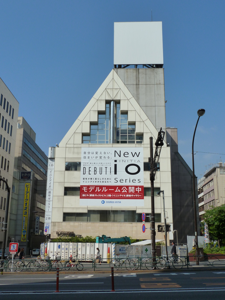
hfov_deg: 36.0
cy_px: 150
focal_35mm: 40
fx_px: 347
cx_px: 112
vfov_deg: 46.8
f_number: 5.6
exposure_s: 1/640
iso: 125
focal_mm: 6.5
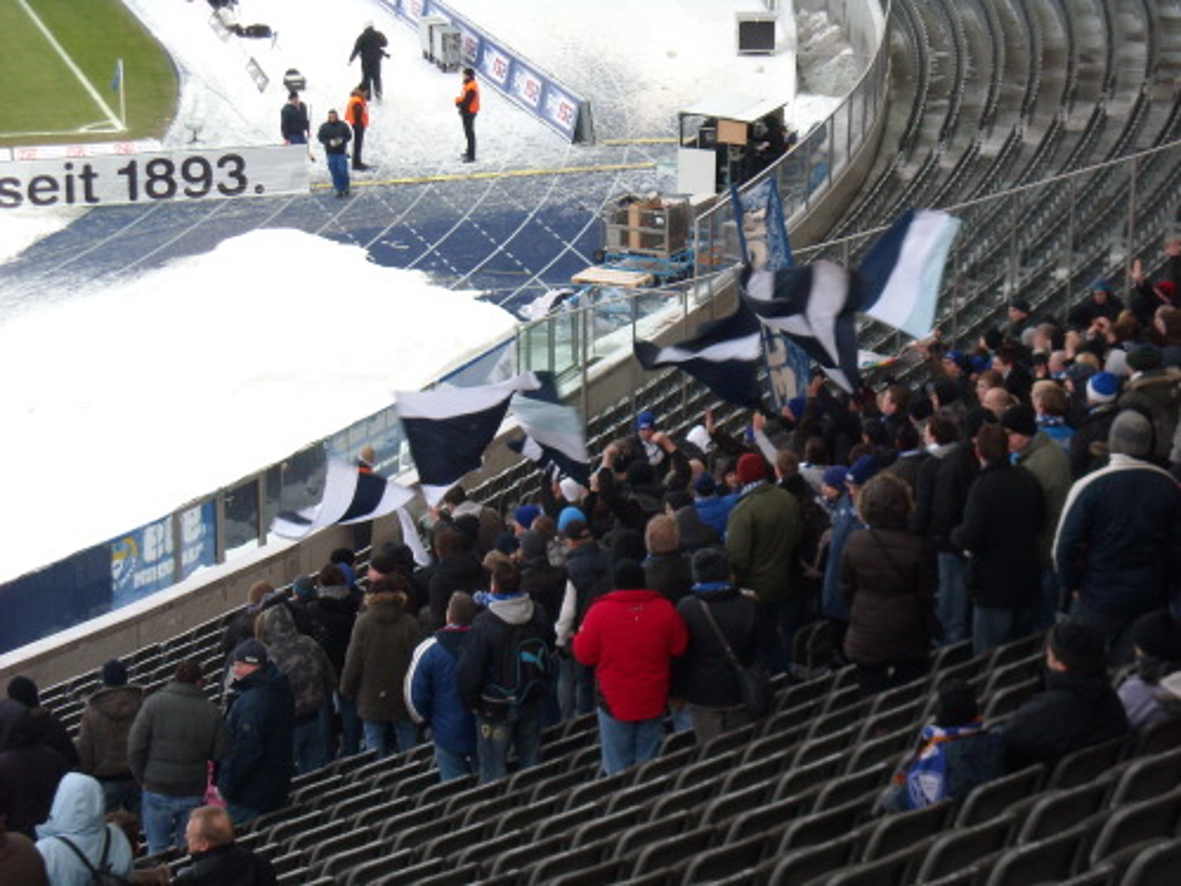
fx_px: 3582
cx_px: 590
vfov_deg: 14.1
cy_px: 443
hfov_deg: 18.7
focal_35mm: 105
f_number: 4.7
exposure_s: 1/60
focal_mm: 17.1
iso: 161
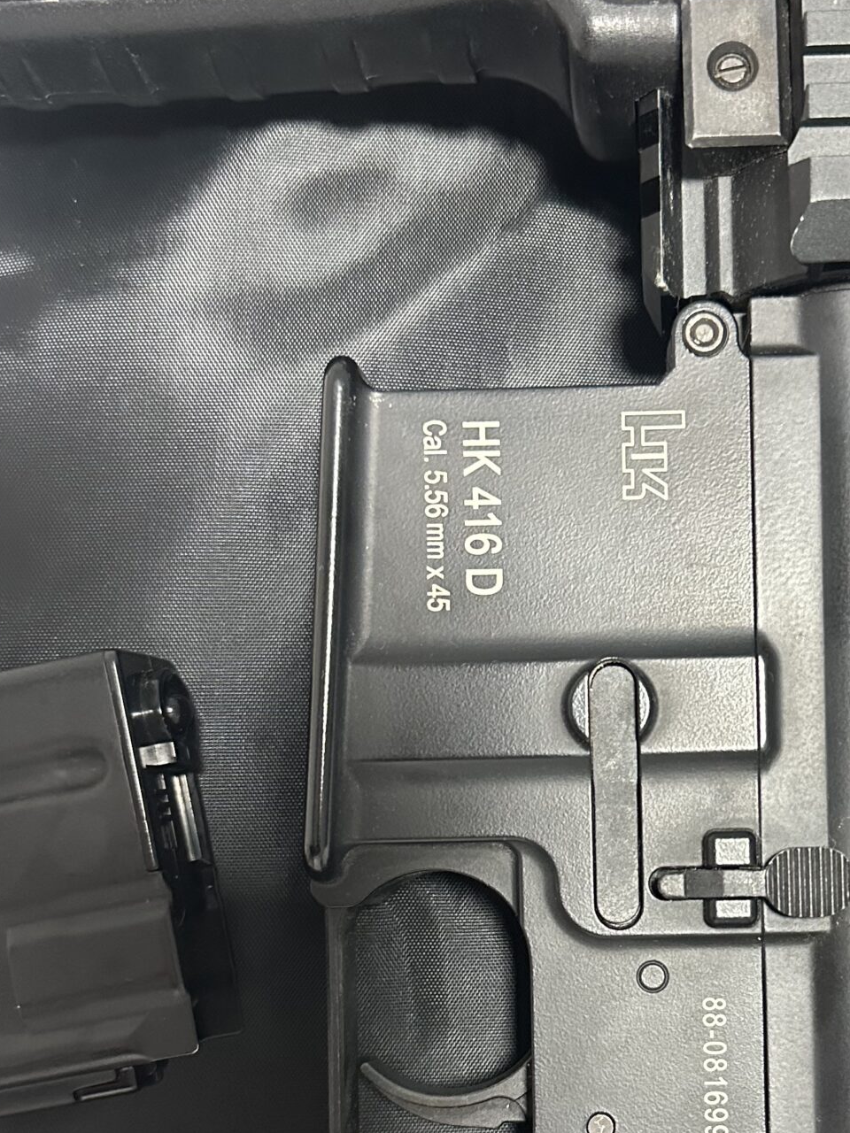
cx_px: 638
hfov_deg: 29.8
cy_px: 845
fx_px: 1572
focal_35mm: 48
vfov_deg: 38.7
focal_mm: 6.86
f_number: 1.78
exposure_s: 1/50
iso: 640
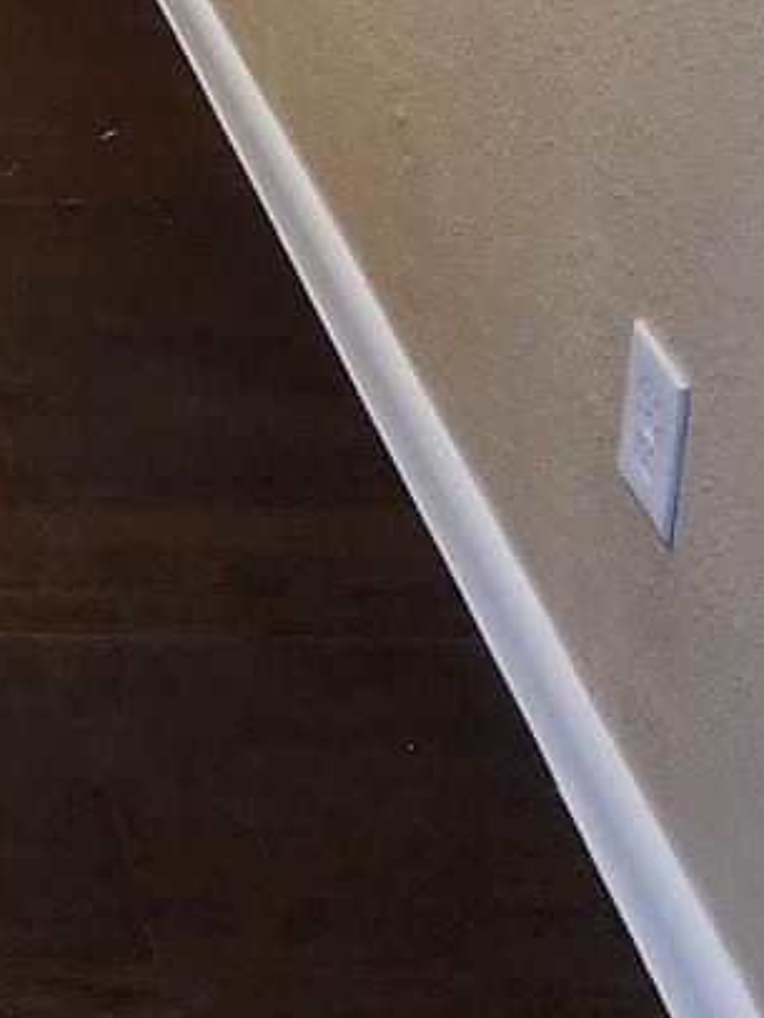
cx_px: -428
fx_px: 2558
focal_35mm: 87
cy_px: -527
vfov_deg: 19.5
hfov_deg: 15.5
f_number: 1.8
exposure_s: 1/120
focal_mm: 6.4
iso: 800
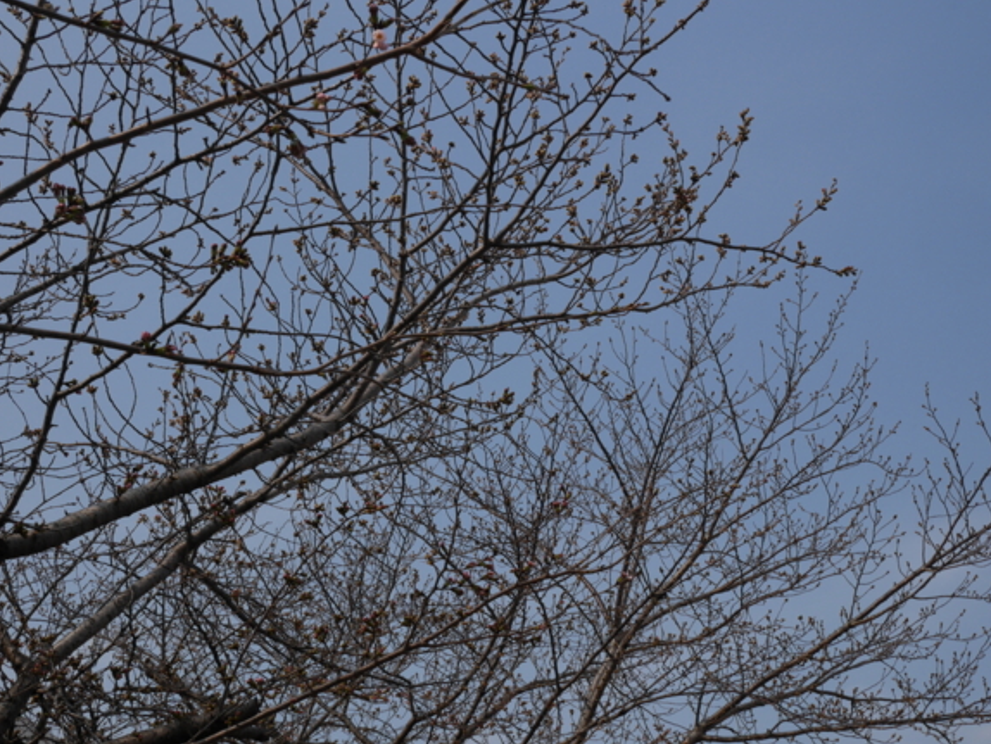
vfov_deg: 31.5
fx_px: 1317
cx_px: 494
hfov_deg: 41.2
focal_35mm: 46
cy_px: 375
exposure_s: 1/400
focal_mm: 22
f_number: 10
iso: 200
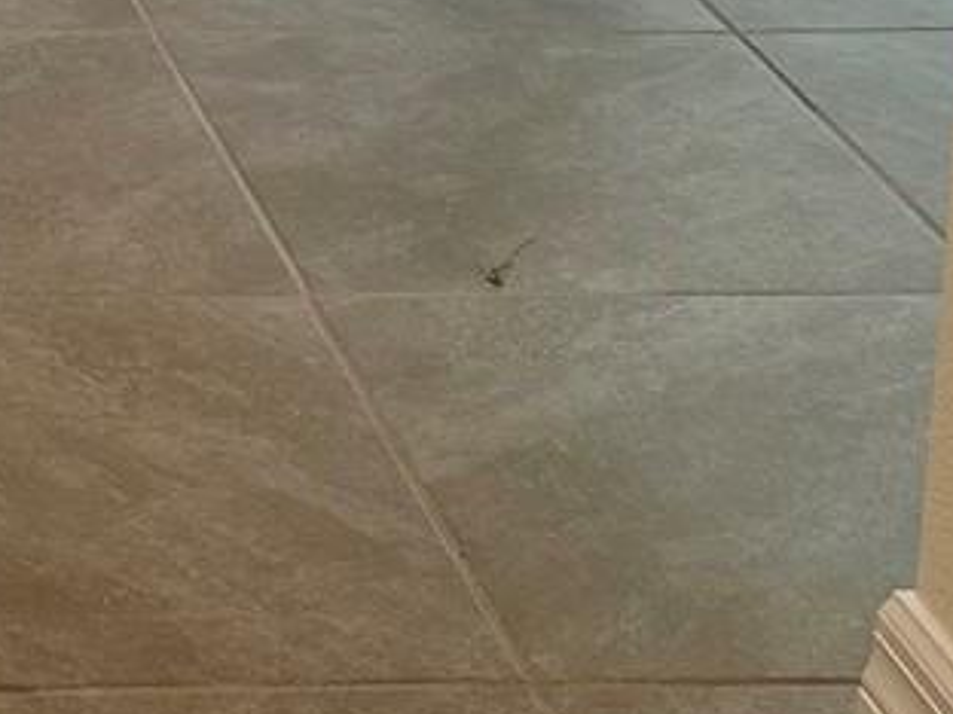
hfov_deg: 14.9
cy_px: -635
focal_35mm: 123
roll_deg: -0.3
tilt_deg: -9.5
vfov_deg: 11.1
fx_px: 3386
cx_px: -483
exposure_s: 1/127
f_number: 1.78
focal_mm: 6.86
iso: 100
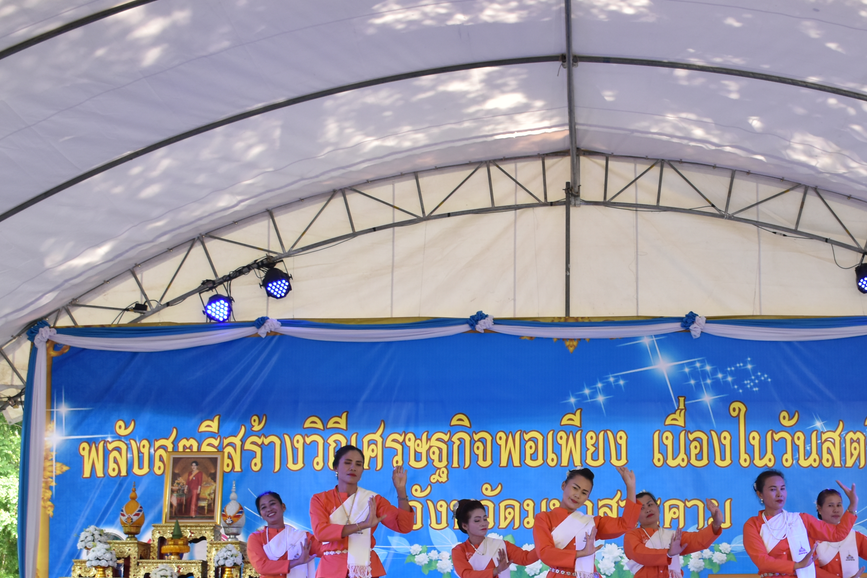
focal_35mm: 64
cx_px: 630
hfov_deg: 31.0
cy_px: 412
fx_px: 1541
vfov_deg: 21.1
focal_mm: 26
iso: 400
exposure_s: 1/160
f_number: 6.3
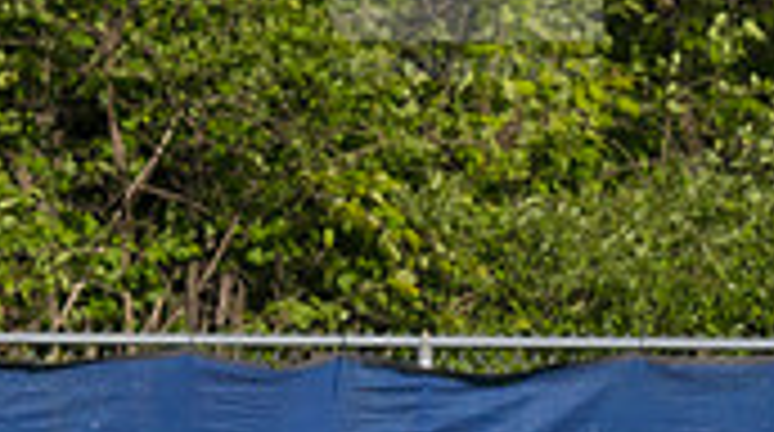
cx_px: -171
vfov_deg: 1.1
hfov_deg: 2.0
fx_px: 21755
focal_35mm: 1062
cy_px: 540
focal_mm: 200
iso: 250
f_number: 5.6
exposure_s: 1/1600
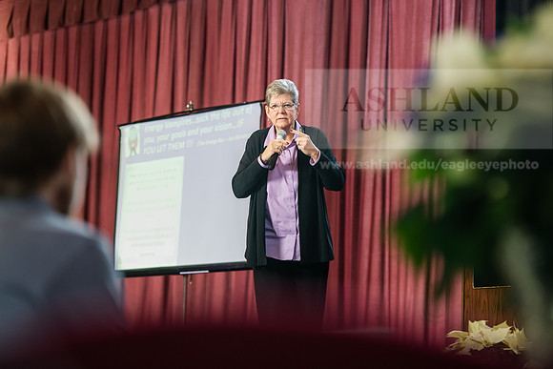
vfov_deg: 12.2
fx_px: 1721
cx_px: 276
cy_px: 184
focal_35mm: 112
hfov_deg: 18.3
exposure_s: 1/200
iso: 1600
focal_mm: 112
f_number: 3.2
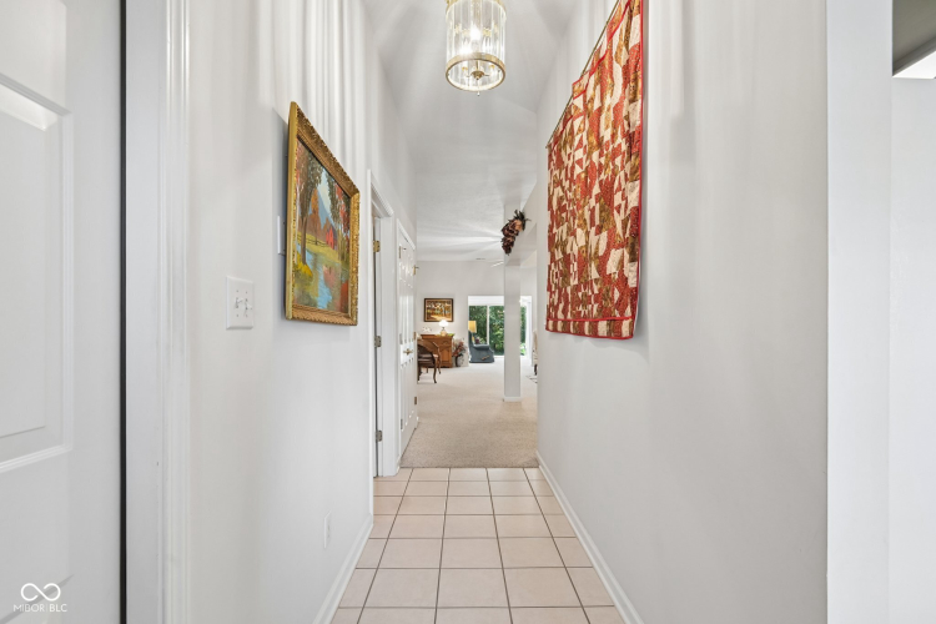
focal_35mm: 16
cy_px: 312
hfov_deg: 96.7
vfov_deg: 73.7
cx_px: 468
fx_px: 416
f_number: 8
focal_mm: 16
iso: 400
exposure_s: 1/15
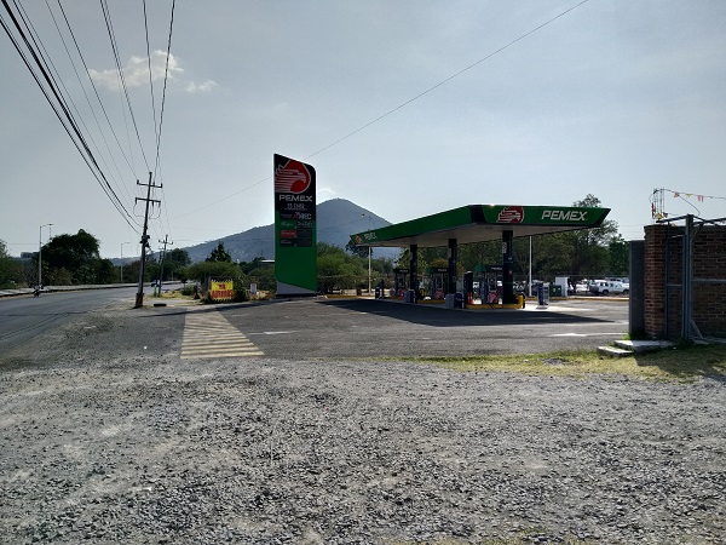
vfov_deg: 53.1
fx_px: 545
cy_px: 272
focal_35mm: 26
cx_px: 363
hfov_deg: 67.3
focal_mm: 3.82
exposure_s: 1/3126
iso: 100
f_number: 2.2
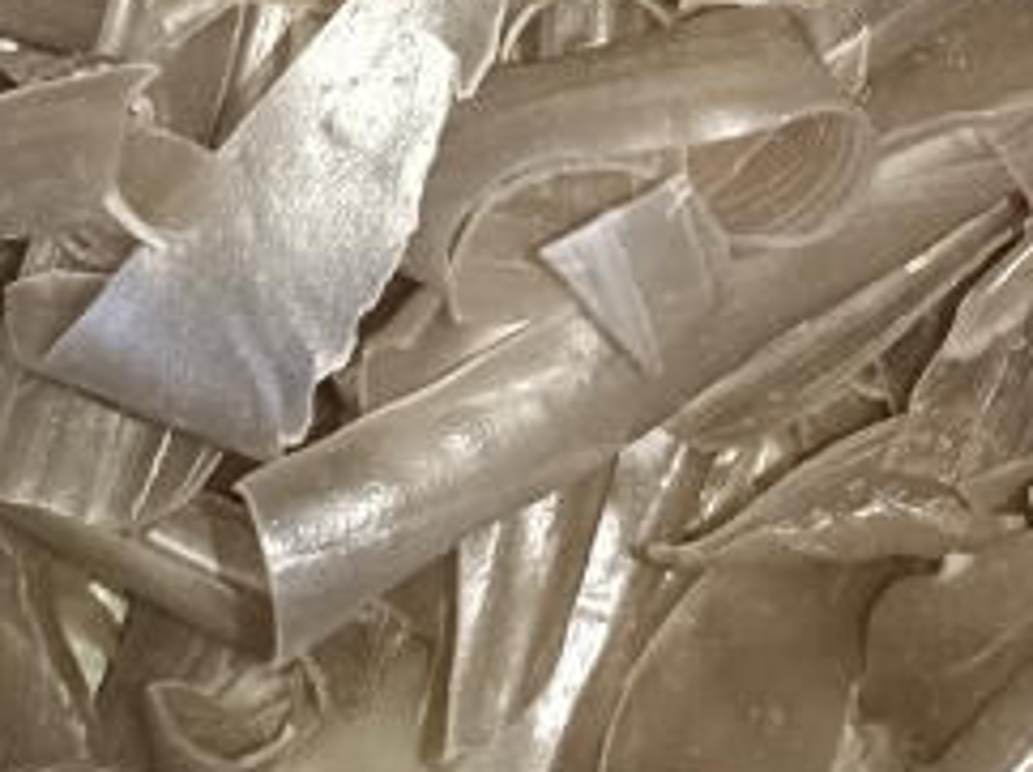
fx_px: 2564
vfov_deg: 16.5
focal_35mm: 86
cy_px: -145
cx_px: 598
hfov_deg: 22.8
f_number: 1.8
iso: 6793
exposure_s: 1/14.3
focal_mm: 3.96
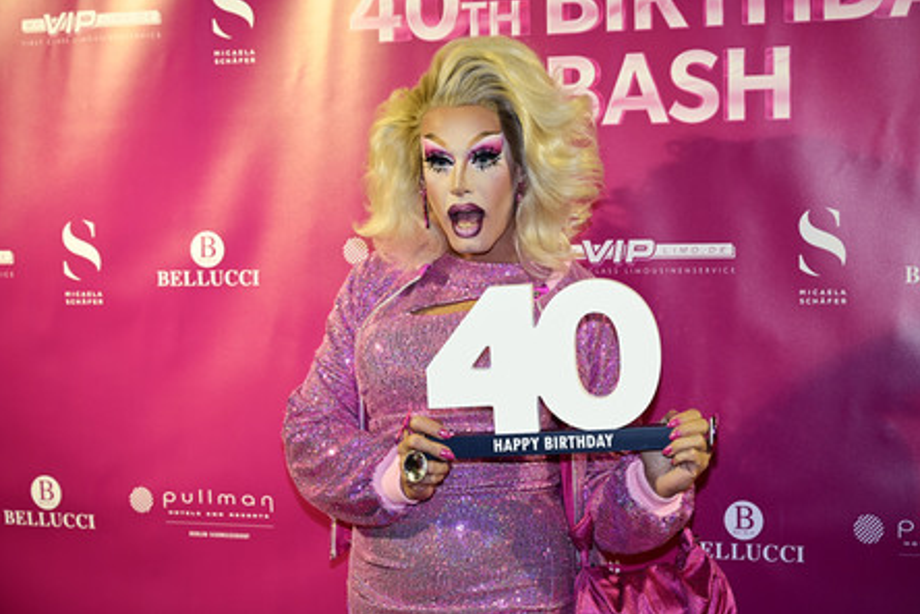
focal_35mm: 71
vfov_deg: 19.2
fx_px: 1814
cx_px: 463
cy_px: 307
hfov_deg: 28.5
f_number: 4.5
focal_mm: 70
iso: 800
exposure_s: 1/160
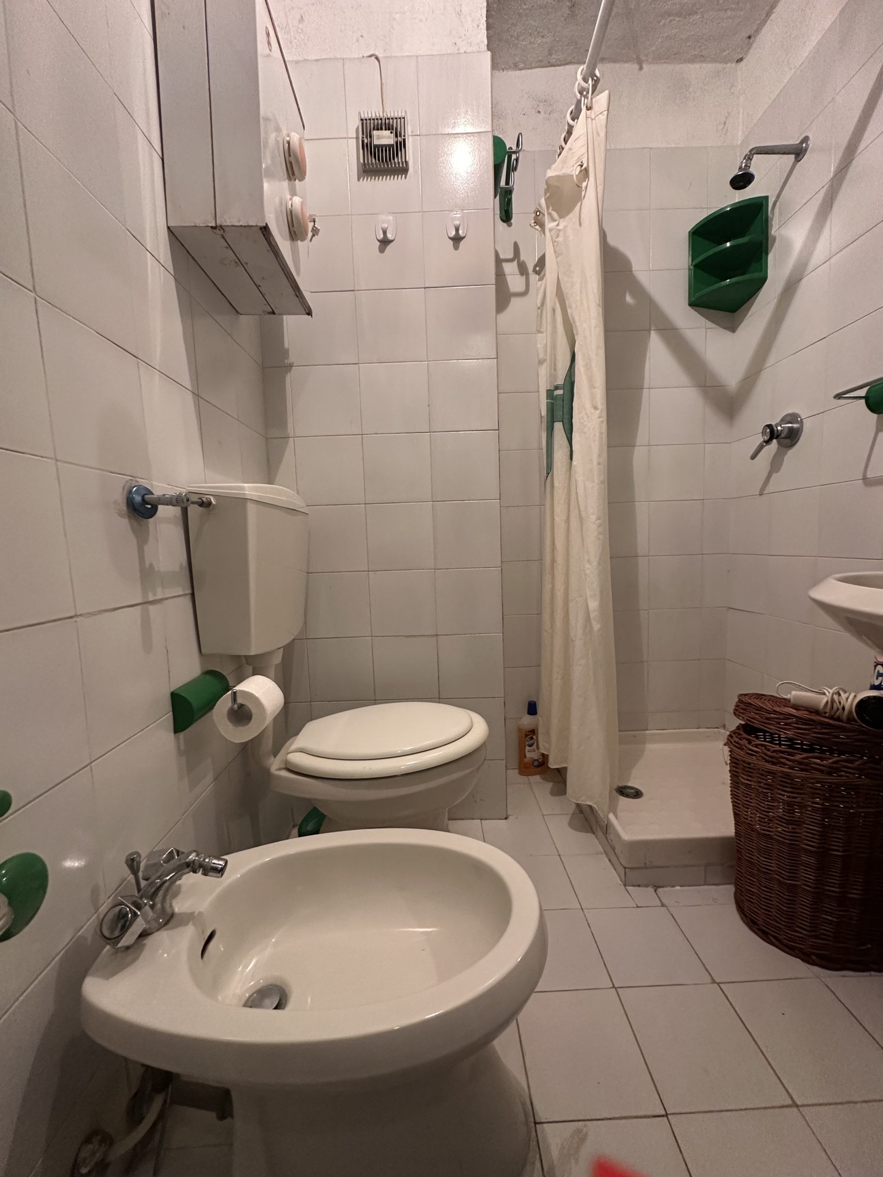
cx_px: 442
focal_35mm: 14
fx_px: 476
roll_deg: +2.1
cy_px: 588
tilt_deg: -5.6
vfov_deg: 102.1
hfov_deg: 85.7
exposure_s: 1/50
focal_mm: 2.22
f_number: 2.2
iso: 400
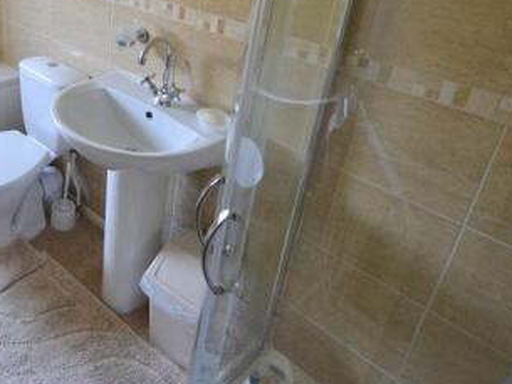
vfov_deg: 43.2
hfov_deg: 52.9
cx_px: 75
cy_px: 73
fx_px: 459
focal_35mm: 31
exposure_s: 1/60
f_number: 4
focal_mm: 10
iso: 1000
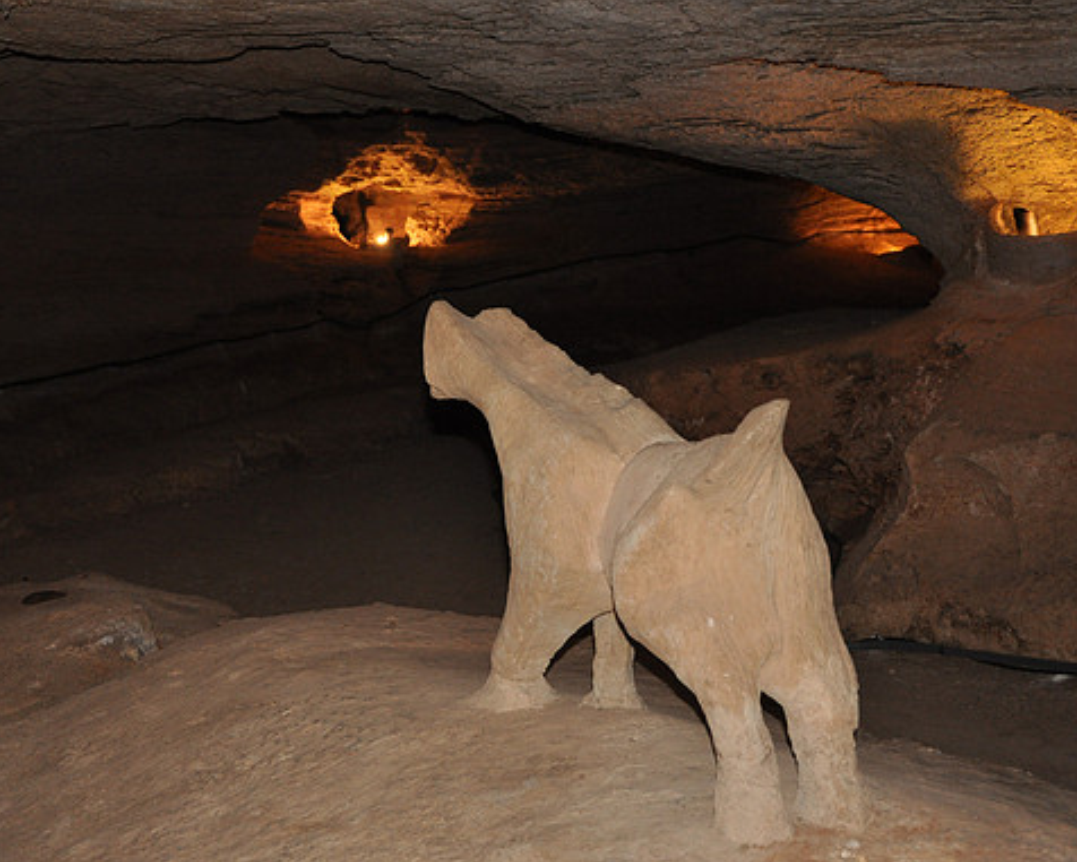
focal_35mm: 48
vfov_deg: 31.5
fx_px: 1530
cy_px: 431
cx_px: 457
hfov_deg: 38.7
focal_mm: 28
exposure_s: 1/60
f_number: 4
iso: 800
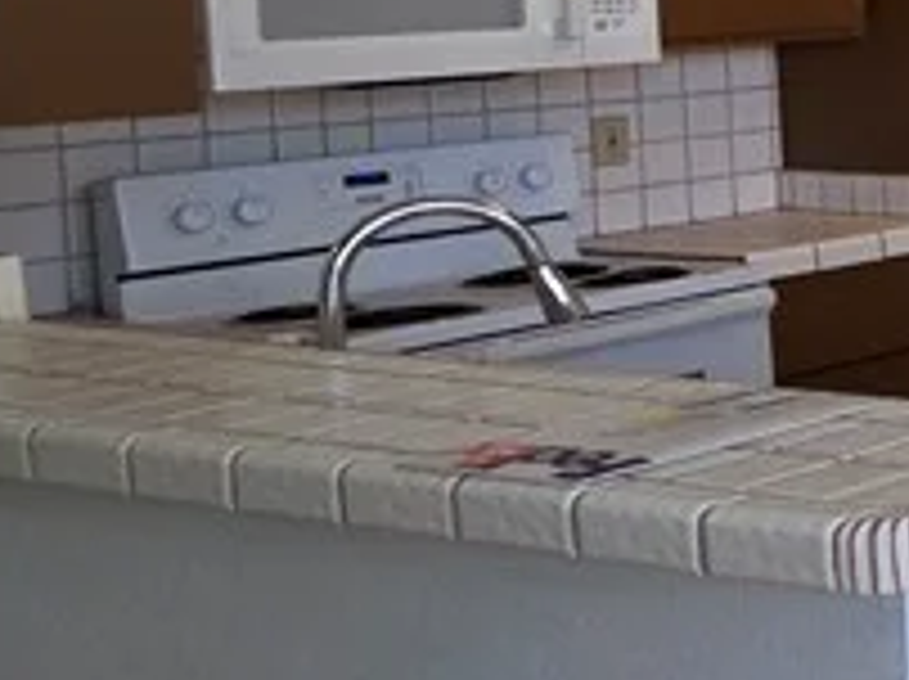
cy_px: 36
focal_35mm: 66
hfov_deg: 15.8
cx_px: 2120
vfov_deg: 21.6
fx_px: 1731
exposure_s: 1/120
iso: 80
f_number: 1.9
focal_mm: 2.2
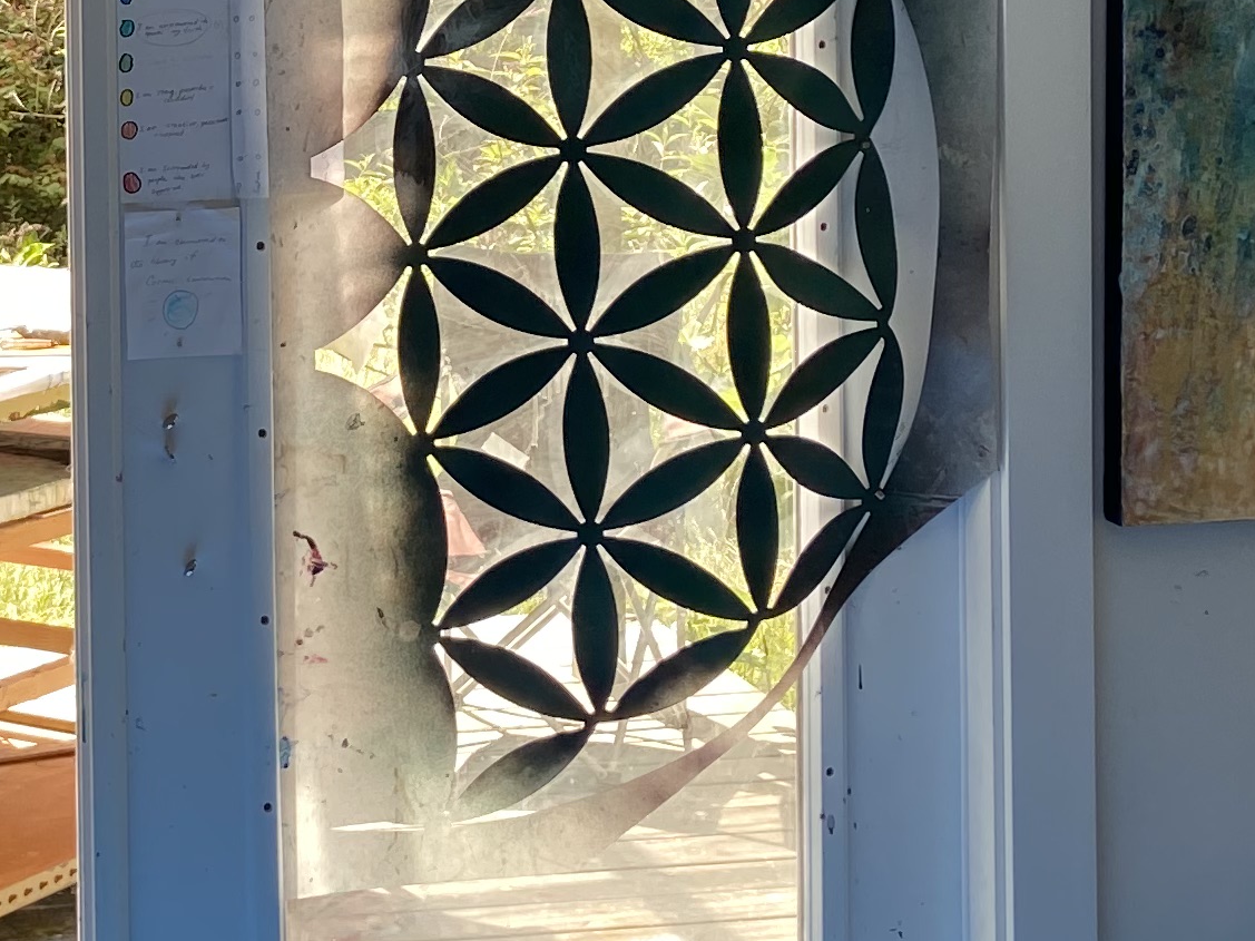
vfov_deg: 15.6
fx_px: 3371
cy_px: 35
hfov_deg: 20.8
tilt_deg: -3.7
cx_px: 232
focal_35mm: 93
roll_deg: -0.1
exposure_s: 1/126
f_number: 1.8
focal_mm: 4.25
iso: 32
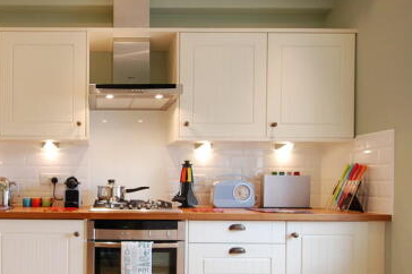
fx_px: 309
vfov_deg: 46.9
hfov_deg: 62.2
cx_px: 87
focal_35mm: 27
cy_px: 188
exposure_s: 1/13
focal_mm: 10
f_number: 5.6
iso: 200
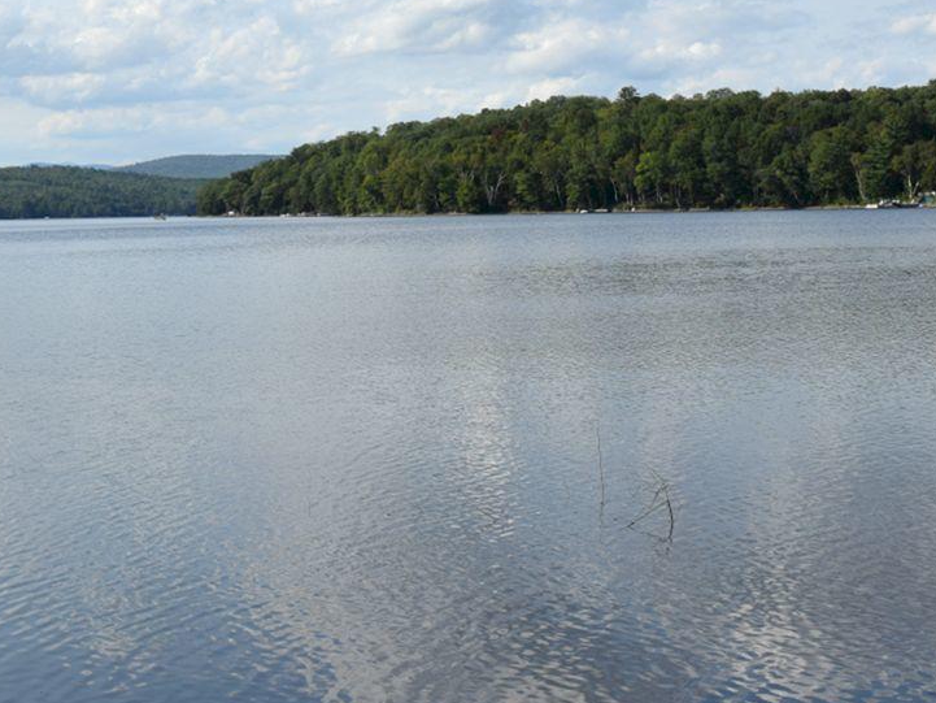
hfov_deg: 27.0
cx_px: 380
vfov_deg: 20.3
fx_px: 1947
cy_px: 156
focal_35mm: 72
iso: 200
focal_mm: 24
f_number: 10
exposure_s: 1/400
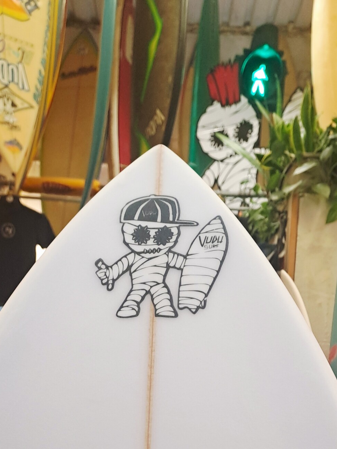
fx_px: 636
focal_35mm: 49
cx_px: 150
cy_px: 434
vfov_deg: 35.7
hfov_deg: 29.7
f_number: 1.8
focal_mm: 4.65
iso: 125
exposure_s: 1/50
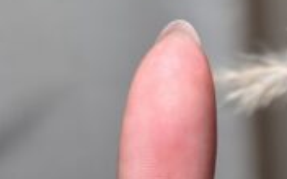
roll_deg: +5.5
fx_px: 978
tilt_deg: -31.7
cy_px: 120
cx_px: 178
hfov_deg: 16.7
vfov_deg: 10.5
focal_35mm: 125
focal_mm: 5.96
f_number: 1.6
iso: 32
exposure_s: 1/121
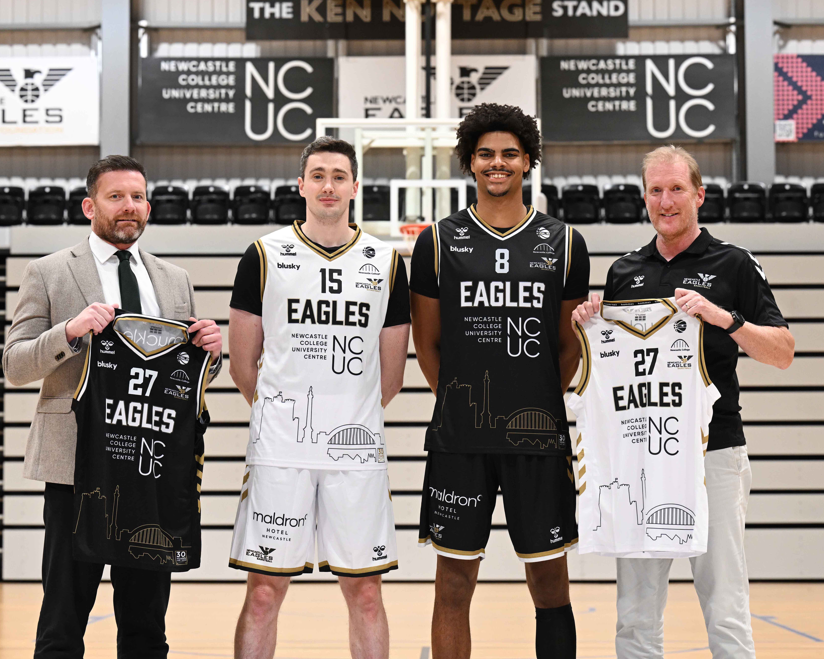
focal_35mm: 93
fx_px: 2268
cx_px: 402
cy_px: 329
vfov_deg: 16.5
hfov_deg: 20.6
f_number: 4.5
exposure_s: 1/160
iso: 2500
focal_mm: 82
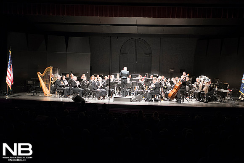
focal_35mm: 70
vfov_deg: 19.5
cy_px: 82
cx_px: 122
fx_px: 475
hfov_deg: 28.8
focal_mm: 70
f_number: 2.8
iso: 4000
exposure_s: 1/125
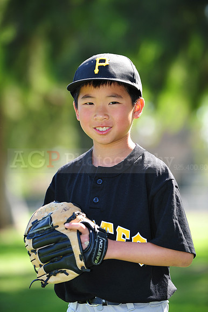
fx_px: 1518
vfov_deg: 11.8
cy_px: 156
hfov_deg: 7.8
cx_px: 104
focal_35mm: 175
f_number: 4.5
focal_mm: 175
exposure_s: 1/320
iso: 200
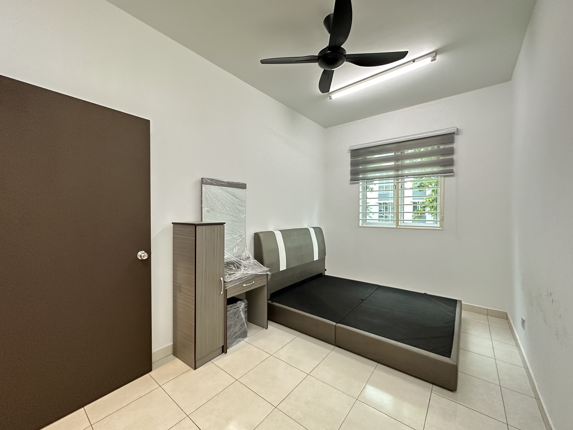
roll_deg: +0.0
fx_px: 232
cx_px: 286
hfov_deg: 102.1
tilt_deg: -0.9
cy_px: 215
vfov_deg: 85.7
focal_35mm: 14
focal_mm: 2.22
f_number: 2.2
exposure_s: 1/50
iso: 400
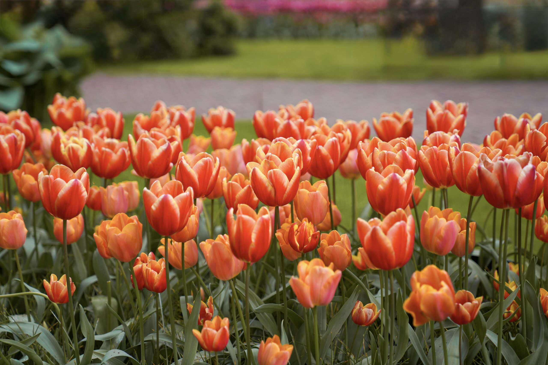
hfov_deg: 28.8
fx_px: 1066
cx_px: 274
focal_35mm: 70
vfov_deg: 19.5
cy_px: 182
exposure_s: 1/320
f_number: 2.8
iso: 100
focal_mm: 70
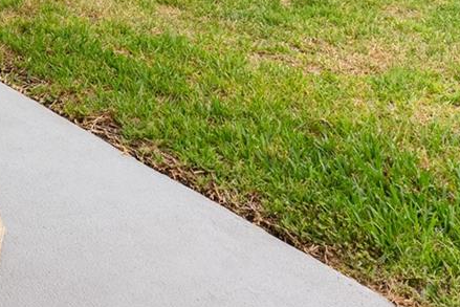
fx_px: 792
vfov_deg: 18.5
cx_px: -49
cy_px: -195
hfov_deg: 29.2
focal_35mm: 62
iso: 100
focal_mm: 17
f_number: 8
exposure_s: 1/10
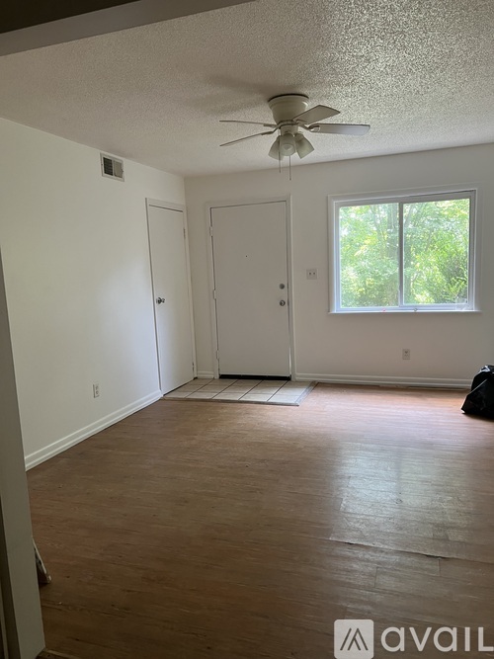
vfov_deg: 67.3
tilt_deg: -7.0
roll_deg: +2.6
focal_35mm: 26
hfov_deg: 53.0
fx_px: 495
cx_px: 247
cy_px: 330
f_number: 1.5
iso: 160
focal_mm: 5.7
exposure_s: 1/60
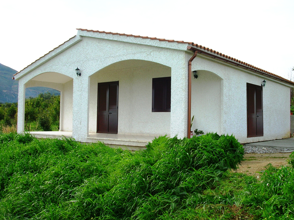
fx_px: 331
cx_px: 154
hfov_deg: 47.9
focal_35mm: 39
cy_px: 107
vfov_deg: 36.8
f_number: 5.8
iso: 50
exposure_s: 1/139
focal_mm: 6.2
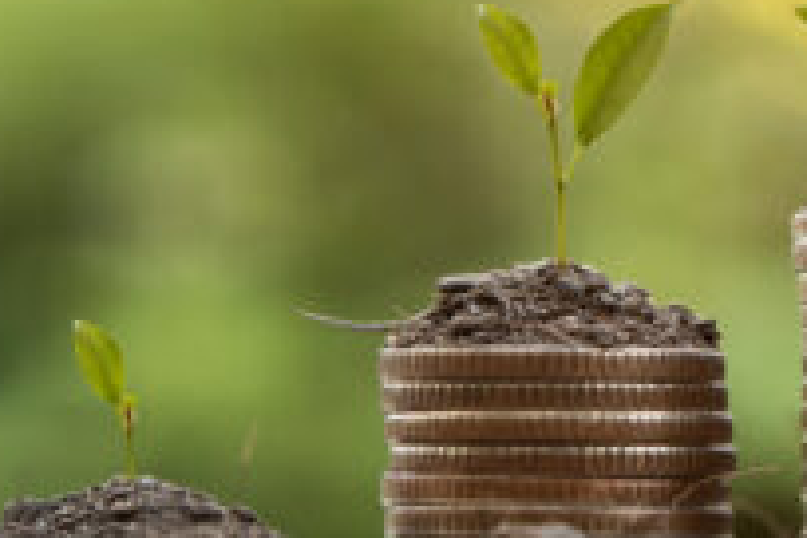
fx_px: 5066
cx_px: 1270
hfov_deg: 8.9
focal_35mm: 226
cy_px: -91
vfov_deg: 6.0
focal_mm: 60
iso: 320
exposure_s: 1/320
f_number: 5
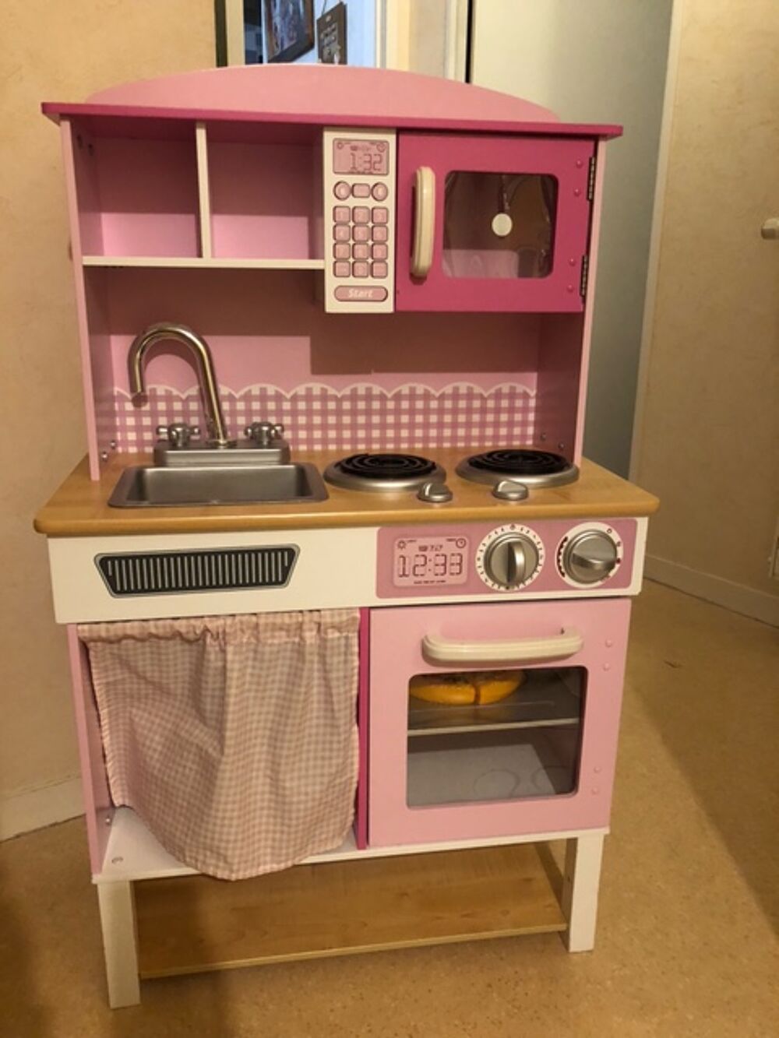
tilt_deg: -16.0
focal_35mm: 28
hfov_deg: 49.8
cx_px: 390
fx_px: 840
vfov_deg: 63.4
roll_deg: +0.3
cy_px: 519
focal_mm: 3.99
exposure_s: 1/7
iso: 100
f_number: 1.8
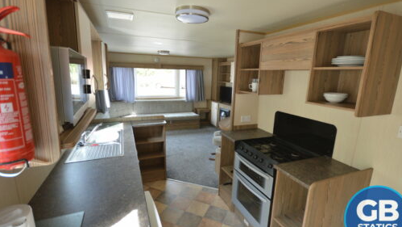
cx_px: 201
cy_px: 116
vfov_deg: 64.0
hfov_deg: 95.9
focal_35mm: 17
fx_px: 181
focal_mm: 10
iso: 400
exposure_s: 1/80
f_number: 4.5
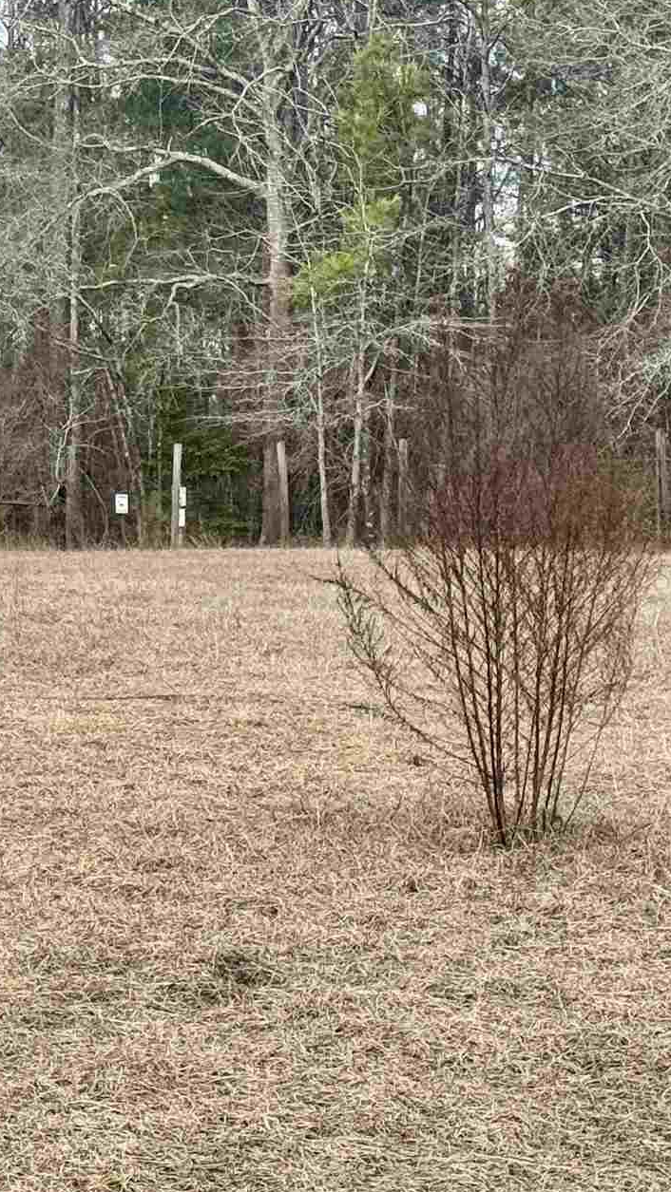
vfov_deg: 16.8
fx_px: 4048
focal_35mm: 128
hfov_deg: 9.3
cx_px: -240
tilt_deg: -0.9
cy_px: 536
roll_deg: -1.3
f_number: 1.78
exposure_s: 1/1923
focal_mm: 6.76
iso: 64
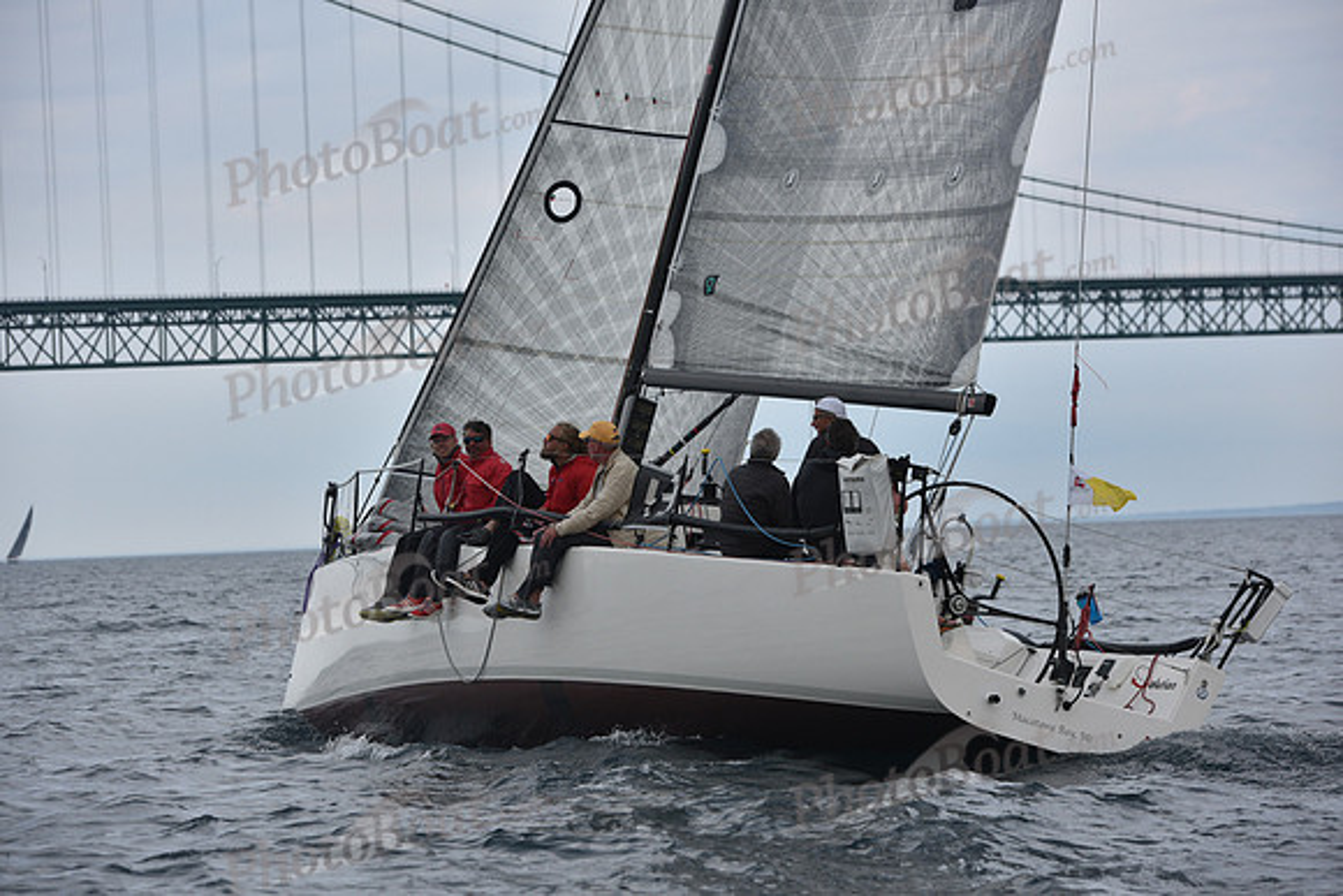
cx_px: 672
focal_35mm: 135
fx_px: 5037
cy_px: 448
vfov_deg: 10.2
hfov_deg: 15.2
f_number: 6.3
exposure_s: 1/800
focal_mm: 135
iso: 400
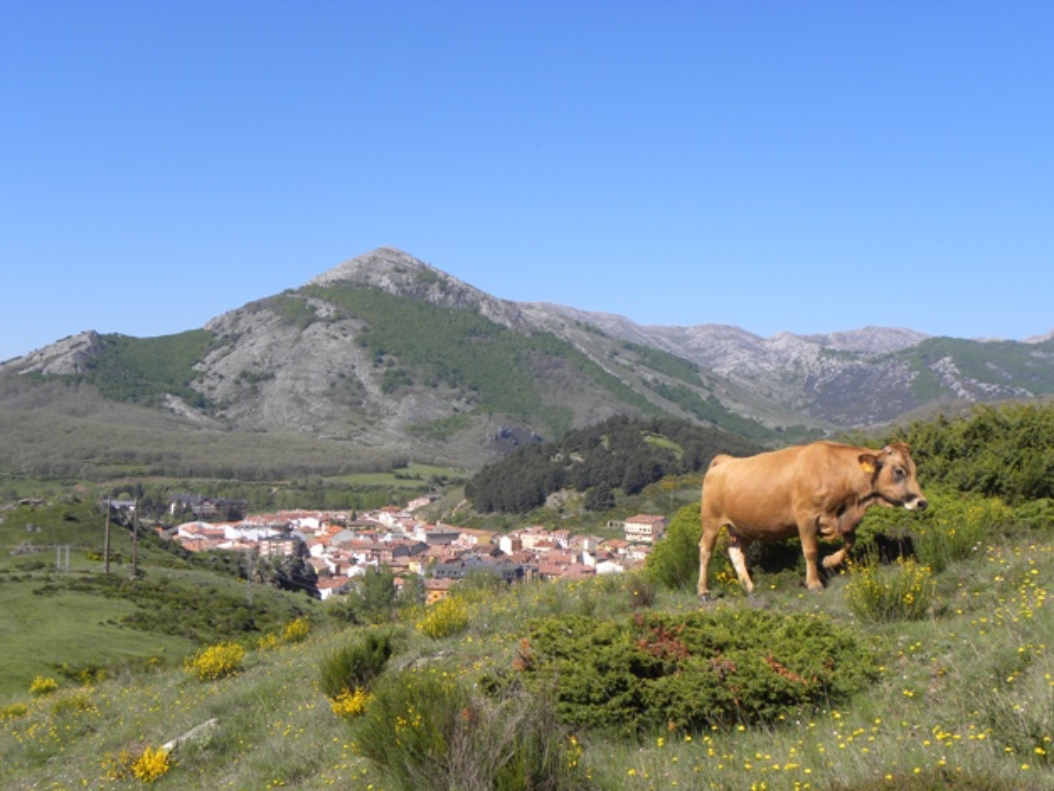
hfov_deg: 40.4
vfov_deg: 30.9
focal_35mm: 47
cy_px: 402
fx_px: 1432
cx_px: 534
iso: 64
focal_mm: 8.2
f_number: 3.5
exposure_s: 1/570
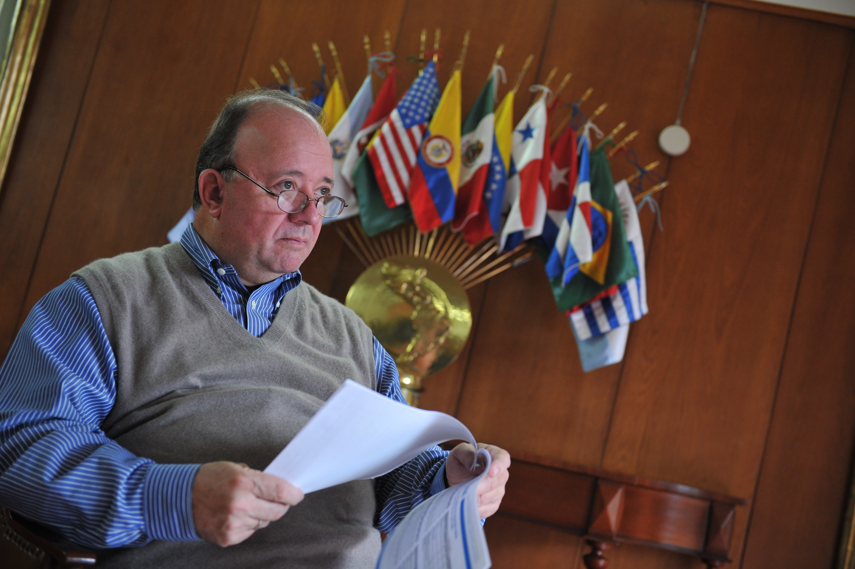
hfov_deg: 39.6
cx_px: 428
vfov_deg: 27.0
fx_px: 1187
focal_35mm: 50
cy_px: 284
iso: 1600
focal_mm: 50
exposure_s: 1/160
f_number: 3.2
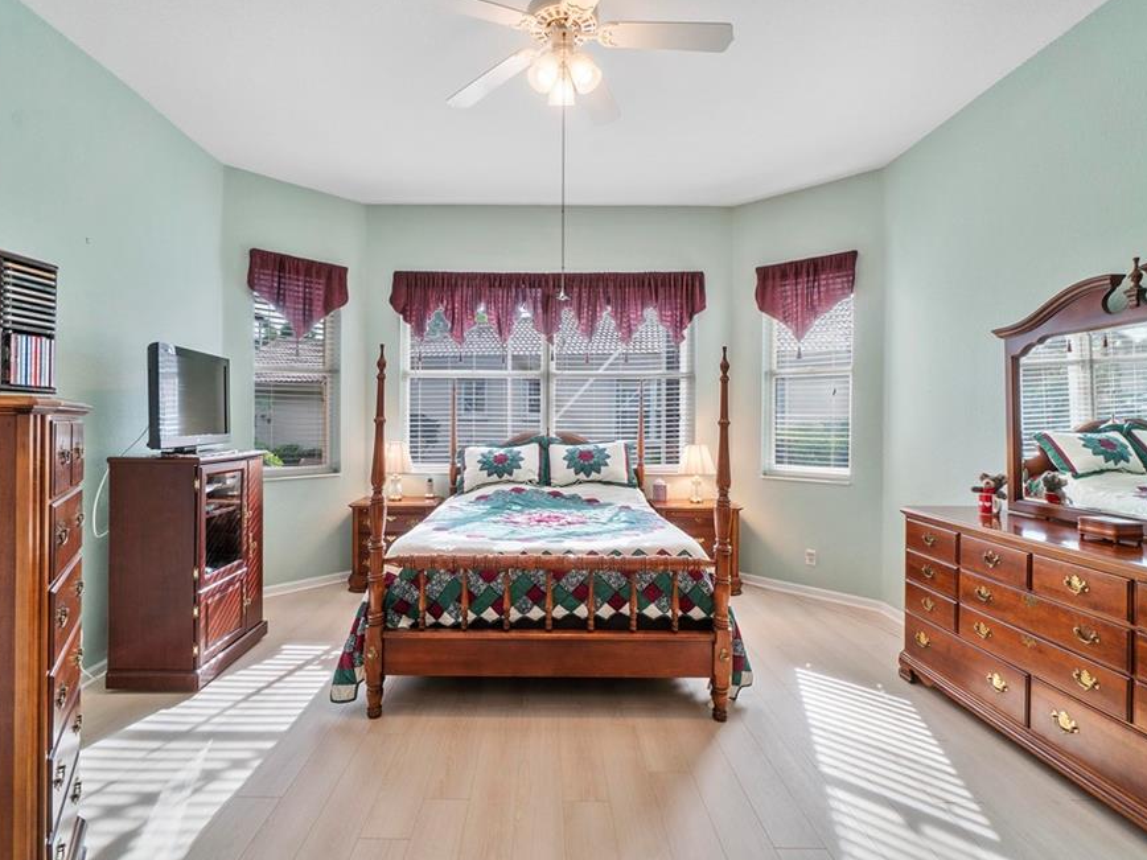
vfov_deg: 74.7
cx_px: 551
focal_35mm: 17
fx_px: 563
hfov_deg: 91.0
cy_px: 422
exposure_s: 1/13
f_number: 11
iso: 160
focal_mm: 10
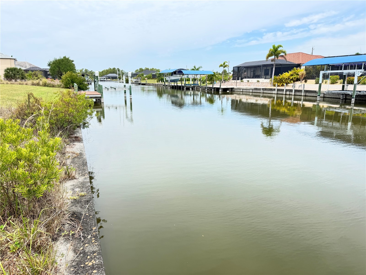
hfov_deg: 71.6
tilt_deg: -11.8
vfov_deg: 56.8
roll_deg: +0.3
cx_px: 183
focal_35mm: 24
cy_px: 138
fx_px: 254
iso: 80
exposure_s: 1/1678
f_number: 1.78
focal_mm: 6.76
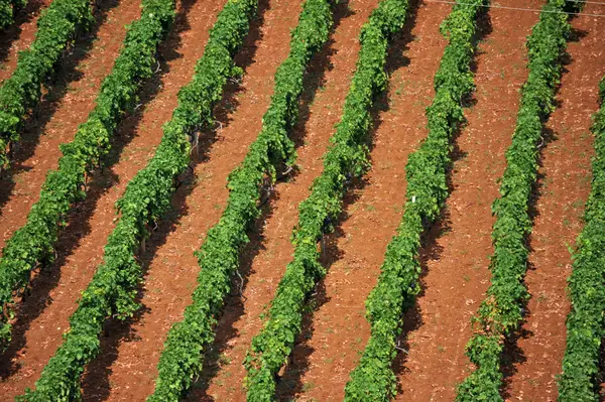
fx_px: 3694
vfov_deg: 6.2
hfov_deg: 9.4
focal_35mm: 220
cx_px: 302
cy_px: 201
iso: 250
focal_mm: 220
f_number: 5.3
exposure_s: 1/1250
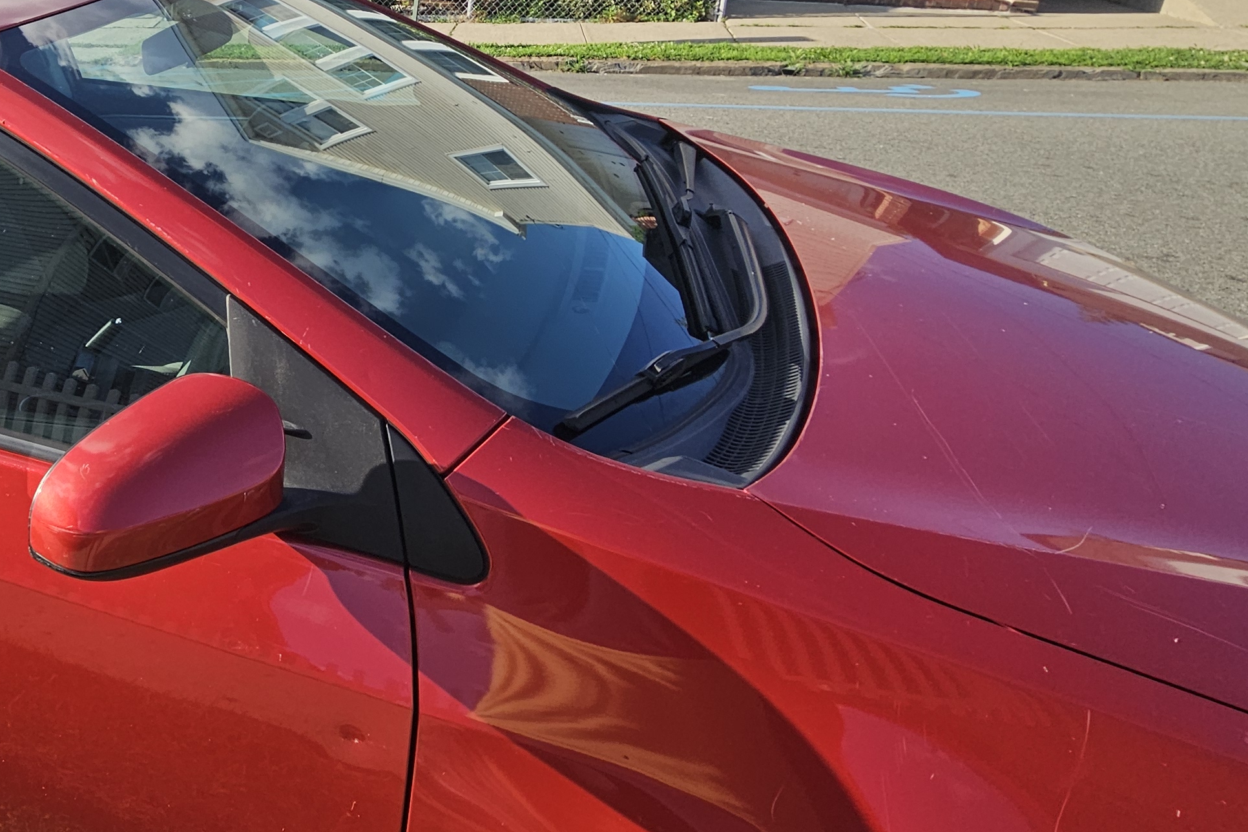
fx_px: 971
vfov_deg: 44.9
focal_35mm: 28
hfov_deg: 55.5
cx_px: 94
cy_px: 211
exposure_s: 1/1135
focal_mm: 2.2
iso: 50
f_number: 2.2
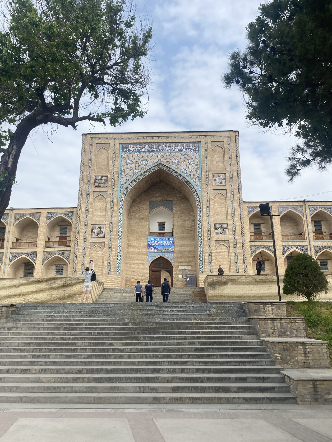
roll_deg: +1.9
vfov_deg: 67.3
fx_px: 332
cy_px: 221
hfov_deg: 53.1
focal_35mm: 26
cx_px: 166
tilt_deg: +21.1
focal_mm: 4.25
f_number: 1.8
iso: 32
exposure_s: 1/3205
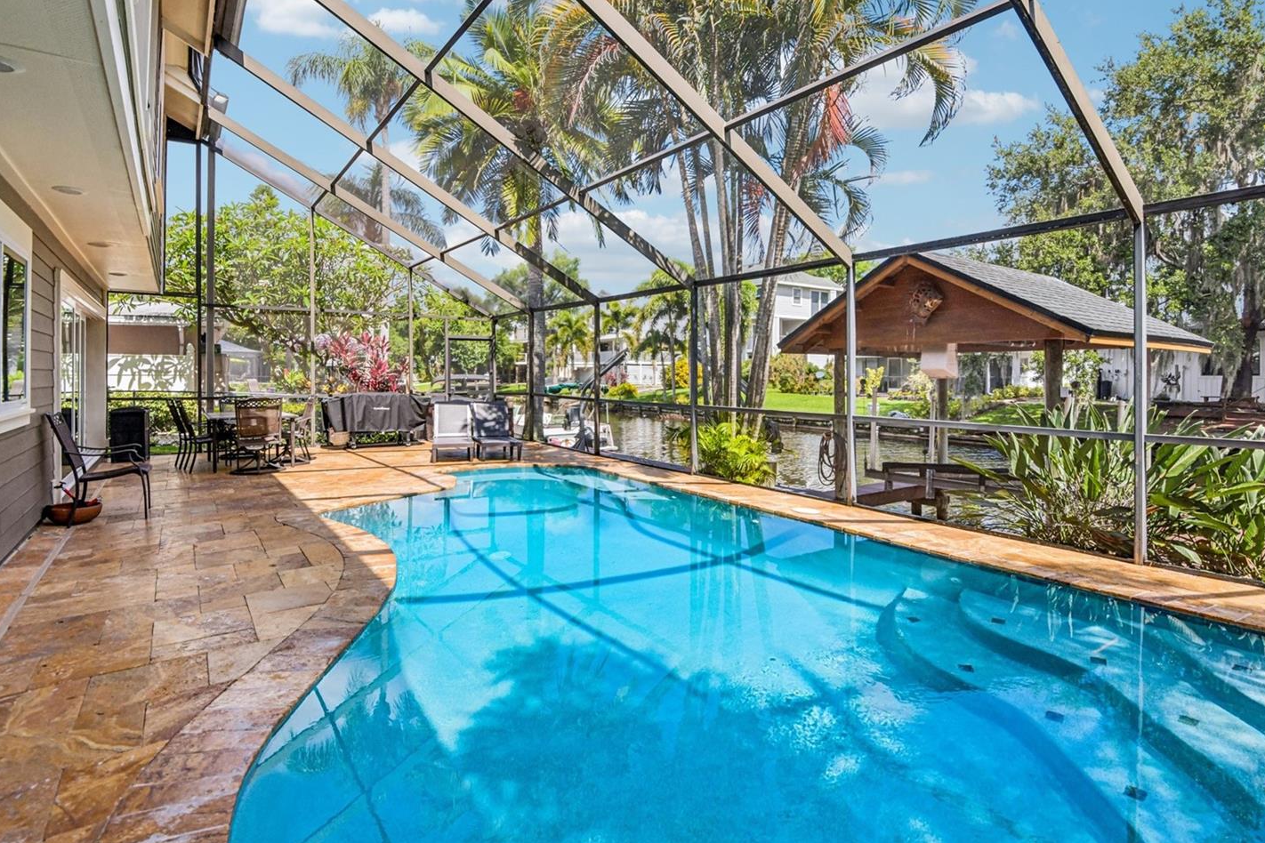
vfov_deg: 67.2
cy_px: 373
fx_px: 632
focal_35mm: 18
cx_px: 681
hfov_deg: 89.8
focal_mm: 16
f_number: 8
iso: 400
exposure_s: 1/640
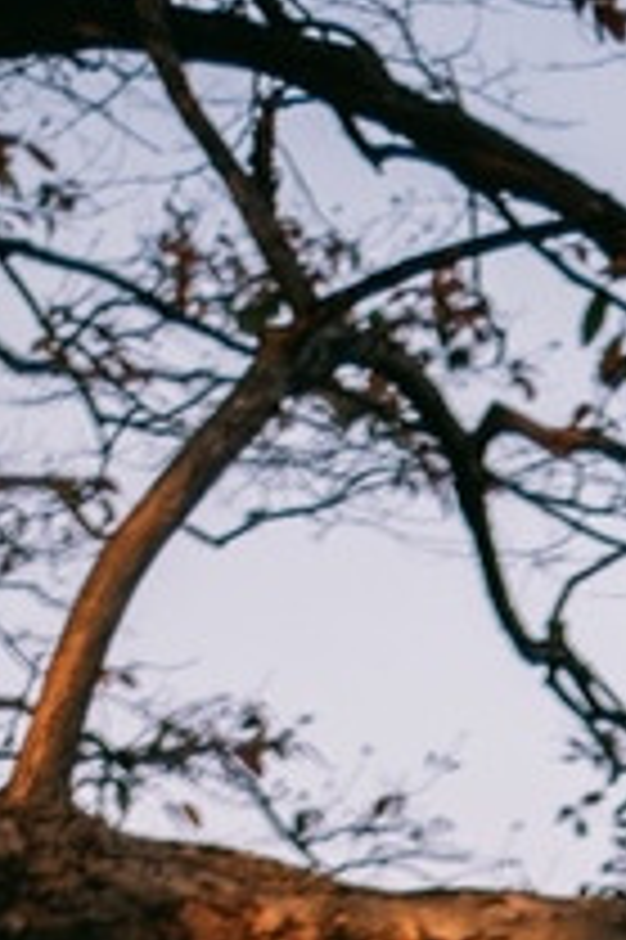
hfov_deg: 8.1
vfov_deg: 10.9
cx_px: 829
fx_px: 4337
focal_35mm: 166
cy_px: 2105
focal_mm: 23
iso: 200
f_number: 1.4
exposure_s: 1/5000
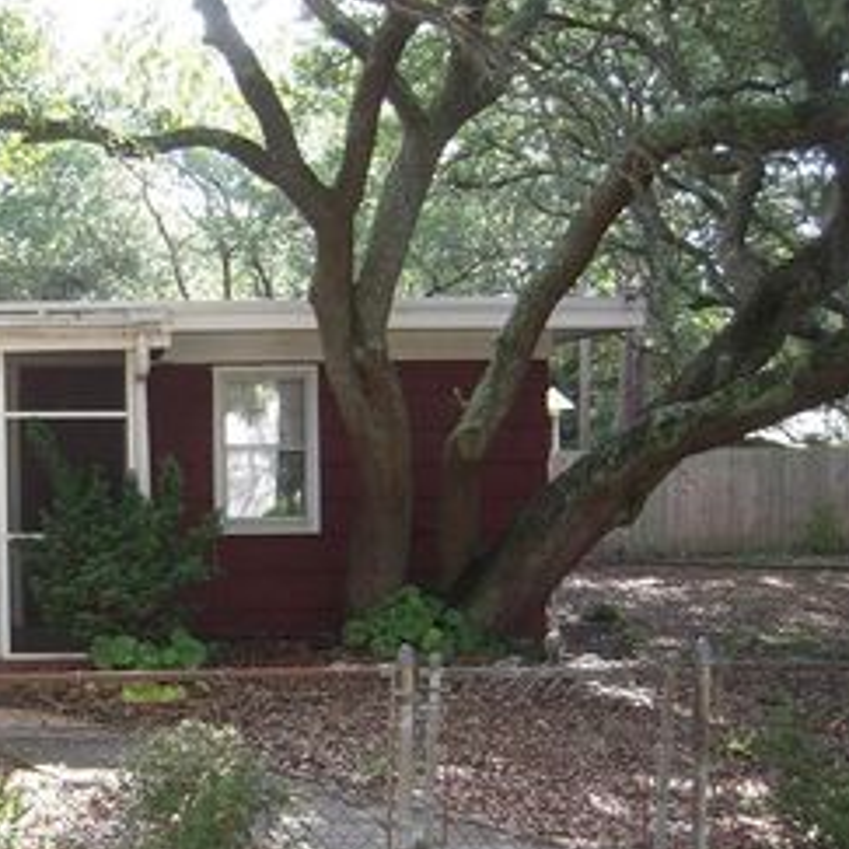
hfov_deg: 30.8
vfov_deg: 33.2
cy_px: 536
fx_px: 1415
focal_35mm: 51
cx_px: -10
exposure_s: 1/60
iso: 100
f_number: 2.7
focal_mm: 5
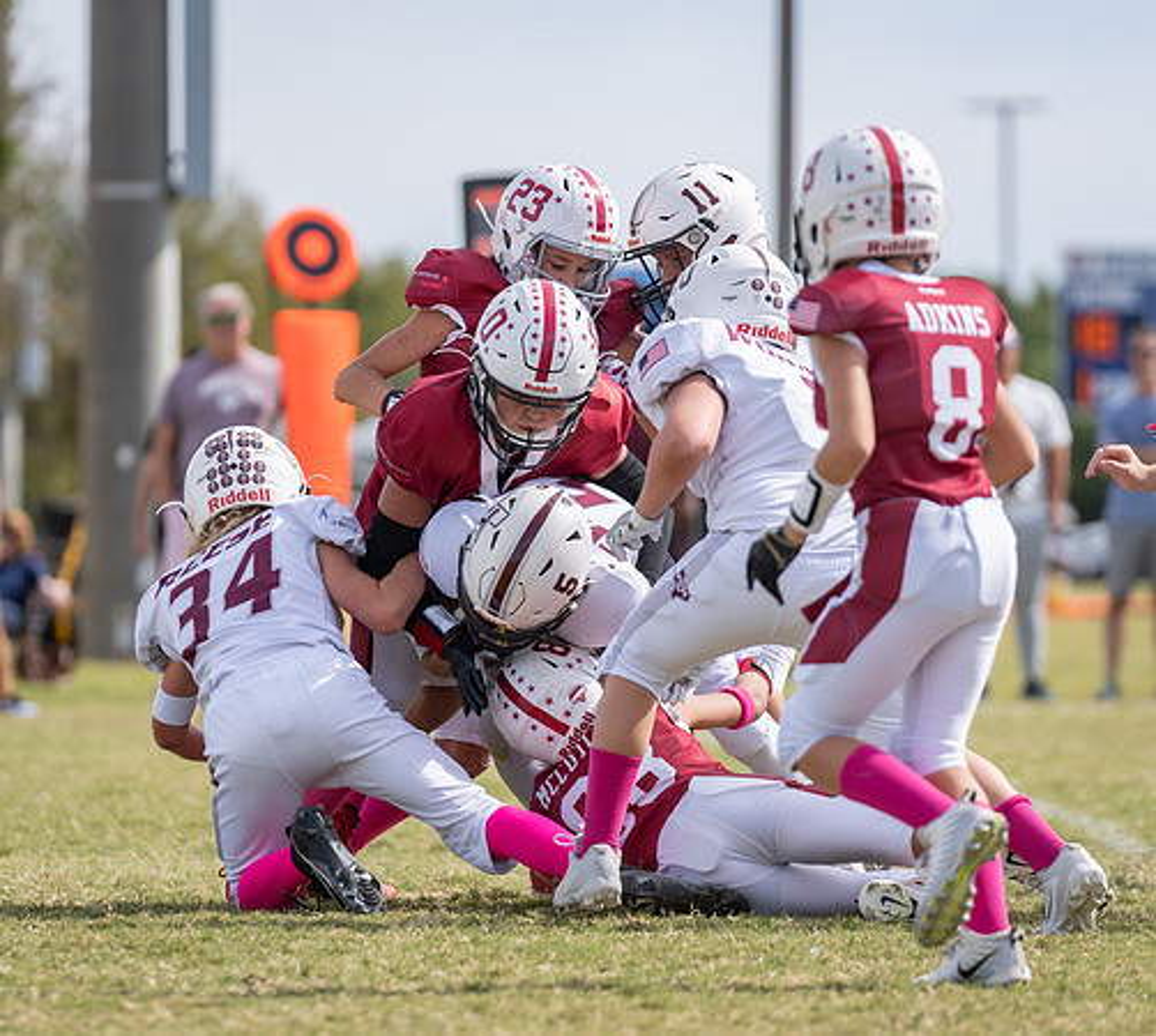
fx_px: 11637
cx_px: 543
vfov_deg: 5.1
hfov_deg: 5.7
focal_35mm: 324
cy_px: 510
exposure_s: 1/1250
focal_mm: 200
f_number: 3.2
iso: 100
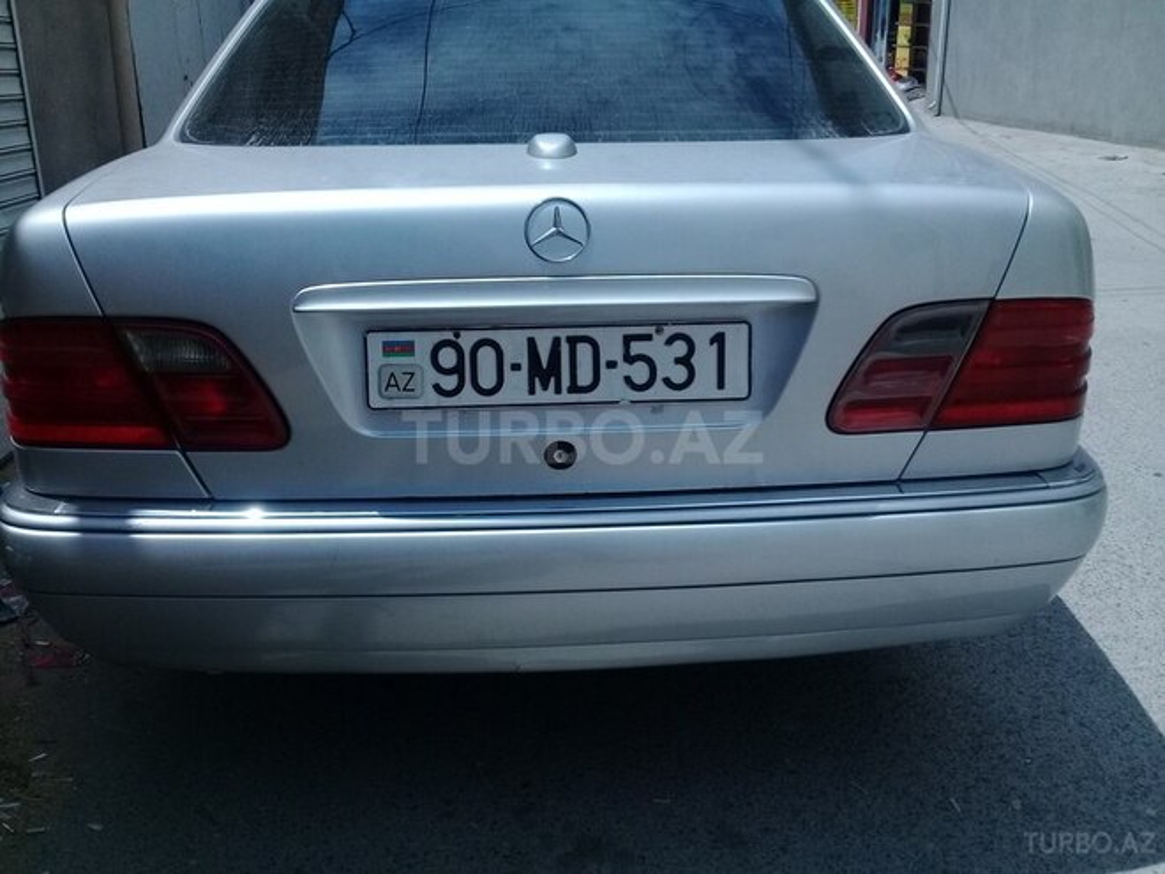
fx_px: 1043
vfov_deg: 45.4
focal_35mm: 31
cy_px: 437
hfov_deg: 58.4
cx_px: 582
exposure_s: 1/2688
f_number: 2.2
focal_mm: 3.3
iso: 64
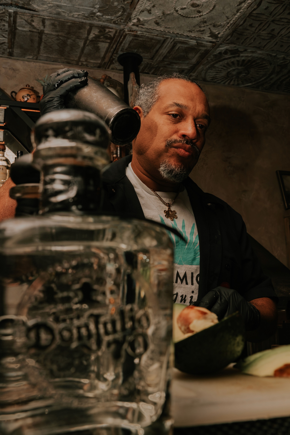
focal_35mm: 38
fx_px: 459
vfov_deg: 50.7
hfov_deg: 35.1
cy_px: 218
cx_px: 145
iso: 1600
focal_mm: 38
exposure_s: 1/160
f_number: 11
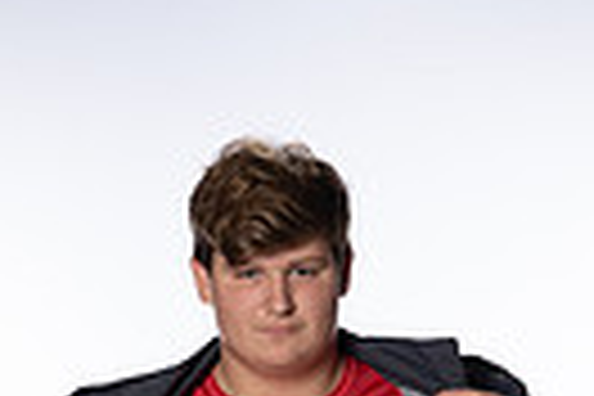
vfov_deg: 7.6
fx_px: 2821
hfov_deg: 12.0
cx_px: 302
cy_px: 909
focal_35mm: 171
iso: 640
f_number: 8
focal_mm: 50
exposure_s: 1/250
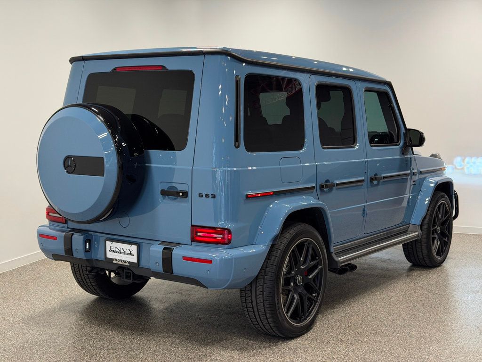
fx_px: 668
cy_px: 181
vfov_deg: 30.3
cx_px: 241
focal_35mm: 48
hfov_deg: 39.7
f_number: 1.78
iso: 64
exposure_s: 1/326
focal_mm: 6.76
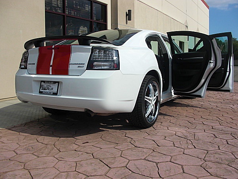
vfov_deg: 37.7
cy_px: 94
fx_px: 261
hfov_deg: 49.0
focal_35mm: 38
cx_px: 121
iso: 50
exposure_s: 1/250
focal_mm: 6.3
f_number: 7.9
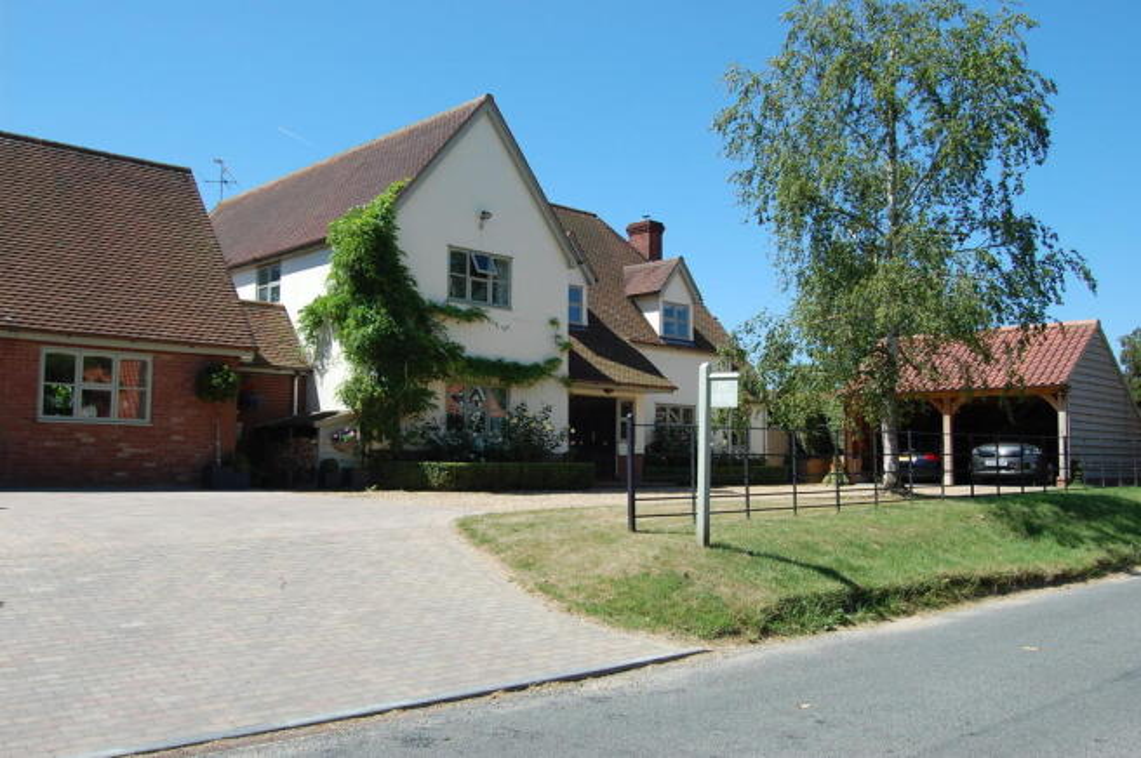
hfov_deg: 57.3
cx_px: 570
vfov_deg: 39.9
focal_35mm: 33
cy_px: 379
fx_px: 1045
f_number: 8
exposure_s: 1/250
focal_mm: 22
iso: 200
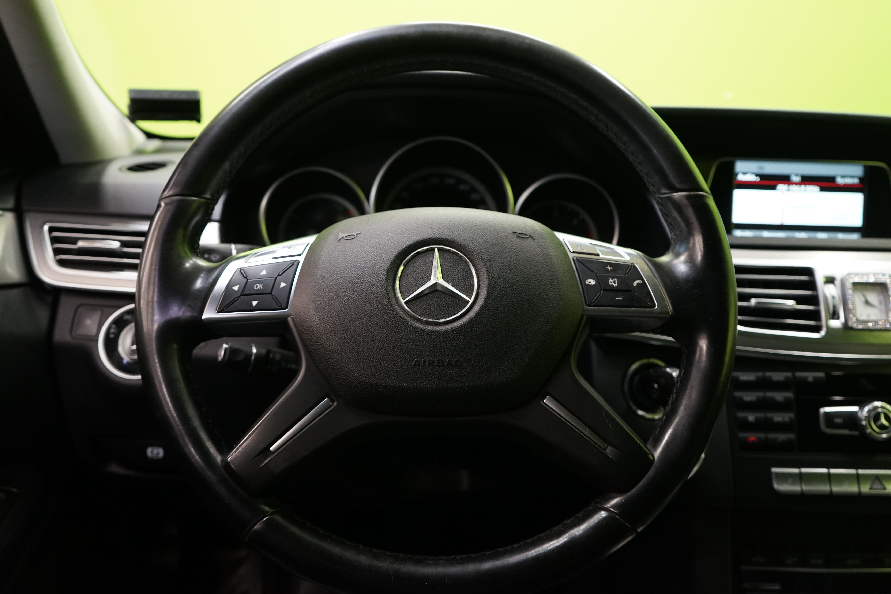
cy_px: 297
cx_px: 446
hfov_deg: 60.3
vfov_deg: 42.3
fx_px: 767
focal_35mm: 31
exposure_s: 1/20
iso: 1600
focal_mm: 31
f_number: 5
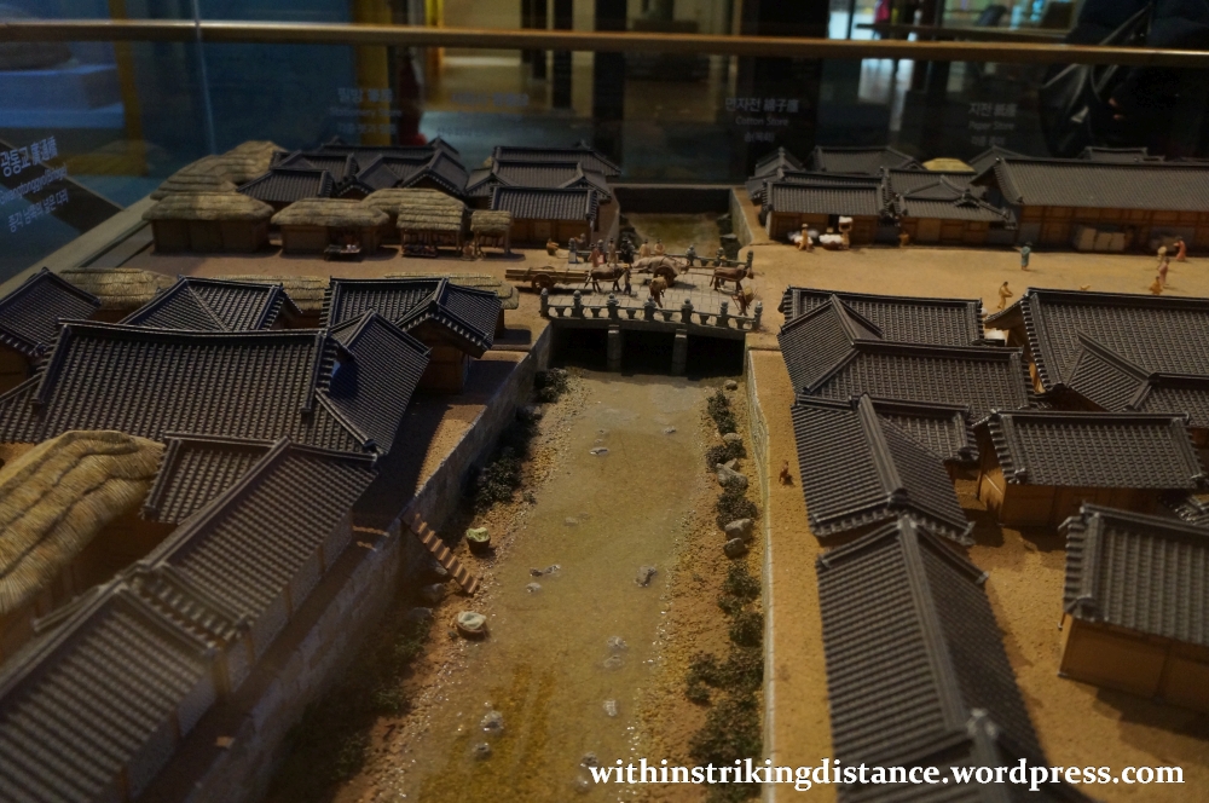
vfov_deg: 45.6
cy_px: 402
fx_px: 956
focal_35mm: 28
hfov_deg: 64.6
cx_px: 604
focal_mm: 19
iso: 2000
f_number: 4
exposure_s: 1/60
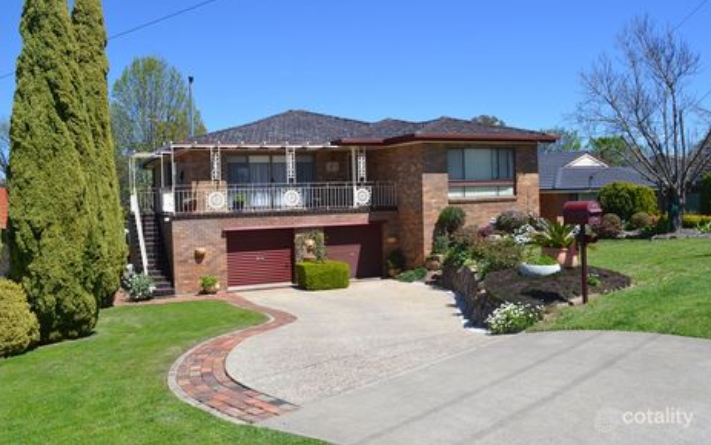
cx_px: 358
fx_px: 601
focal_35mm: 31
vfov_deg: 40.6
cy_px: 208
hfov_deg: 61.2
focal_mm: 20
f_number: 7.1
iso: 100
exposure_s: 1/200
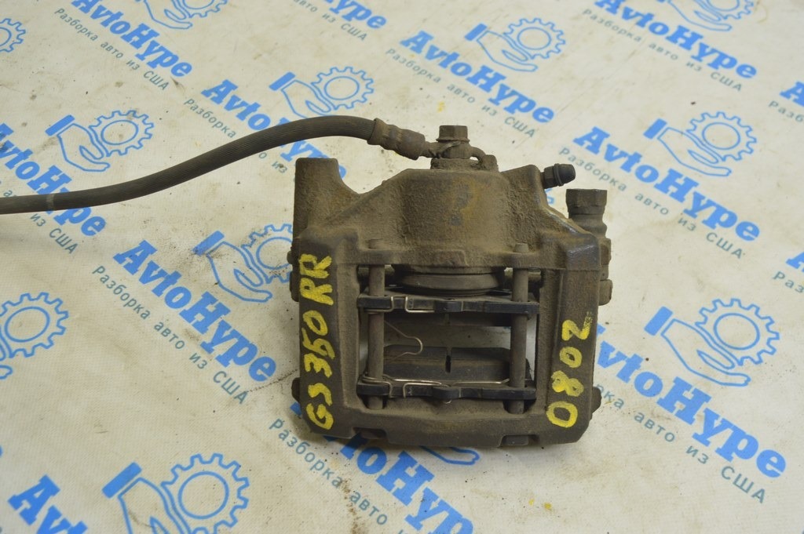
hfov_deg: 49.6
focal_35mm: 39
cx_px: 402
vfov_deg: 34.2
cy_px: 267
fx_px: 870
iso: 400
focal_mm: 26
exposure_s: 1/20
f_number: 5.6
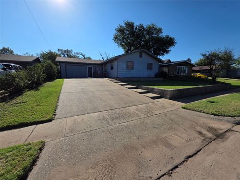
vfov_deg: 89.9
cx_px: 120
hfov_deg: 106.2
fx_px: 90
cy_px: 90
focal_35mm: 13
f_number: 1.9
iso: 40
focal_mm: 2.2
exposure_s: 1/2752
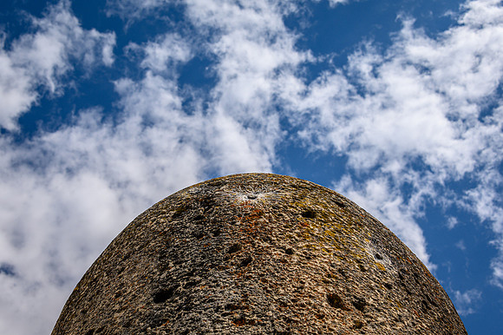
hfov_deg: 38.0
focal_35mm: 52
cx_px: 229
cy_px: 168
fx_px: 730
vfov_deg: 25.8
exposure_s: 1/400
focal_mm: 48
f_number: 13
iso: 160
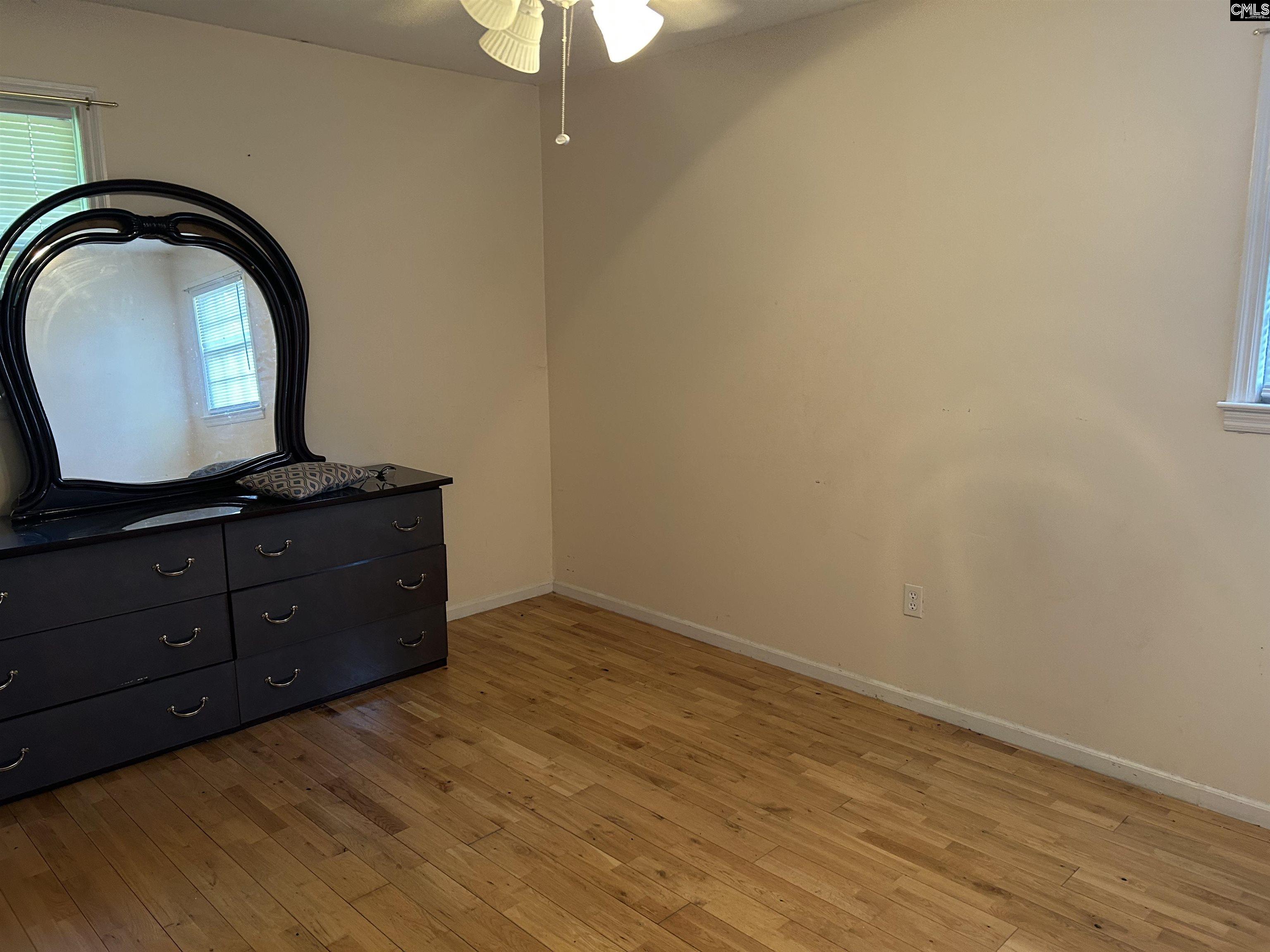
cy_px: 476
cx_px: 635
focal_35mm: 26
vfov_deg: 53.1
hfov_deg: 67.3
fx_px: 954
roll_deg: +1.6
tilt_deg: -10.3
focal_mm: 5.7
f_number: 1.5
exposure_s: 1/60
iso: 200
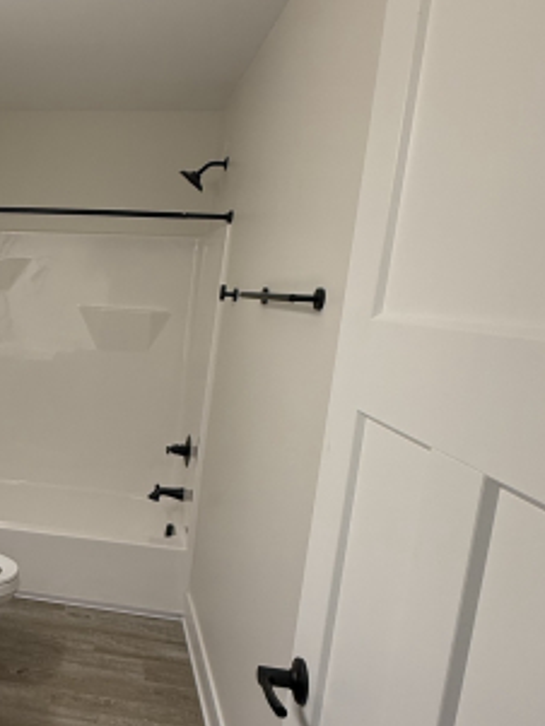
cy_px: 394
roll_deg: -2.7
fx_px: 650
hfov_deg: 39.4
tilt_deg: -9.1
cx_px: -14
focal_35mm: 31
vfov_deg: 58.2
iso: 125
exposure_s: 1/120
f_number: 2.2
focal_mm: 2.22
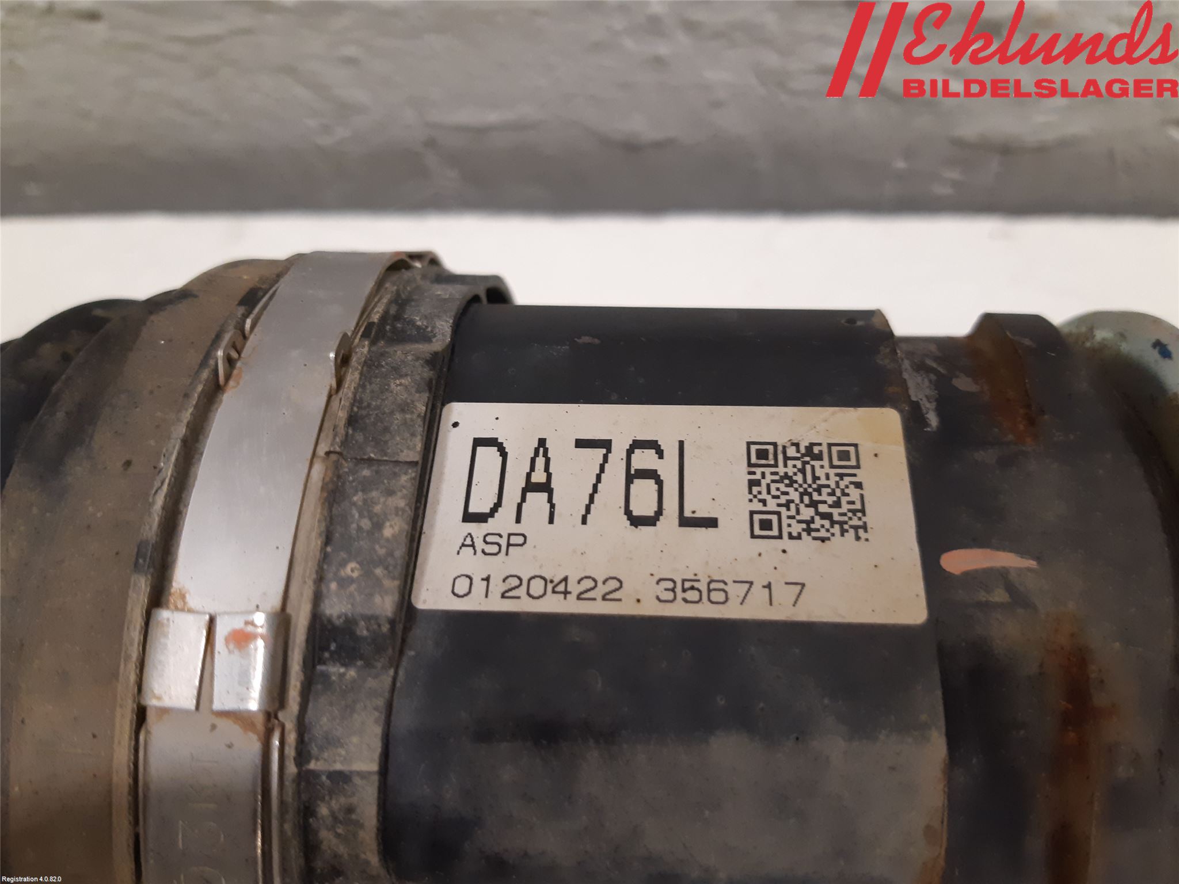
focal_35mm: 26
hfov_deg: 67.3
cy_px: 442
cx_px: 590
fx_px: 886
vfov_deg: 53.1
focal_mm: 3.93
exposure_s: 1/33
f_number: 1.7
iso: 200
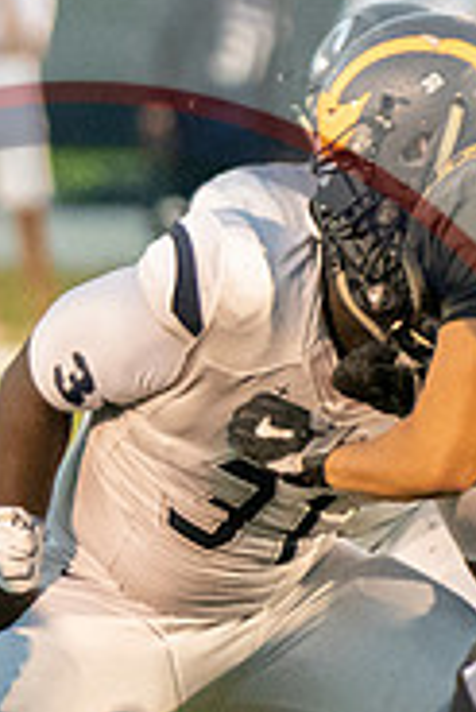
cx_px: -360
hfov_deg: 1.1
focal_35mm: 1302
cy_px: 220
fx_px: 25773
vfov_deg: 1.6
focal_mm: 200
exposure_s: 1/1600
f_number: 2.8
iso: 10000
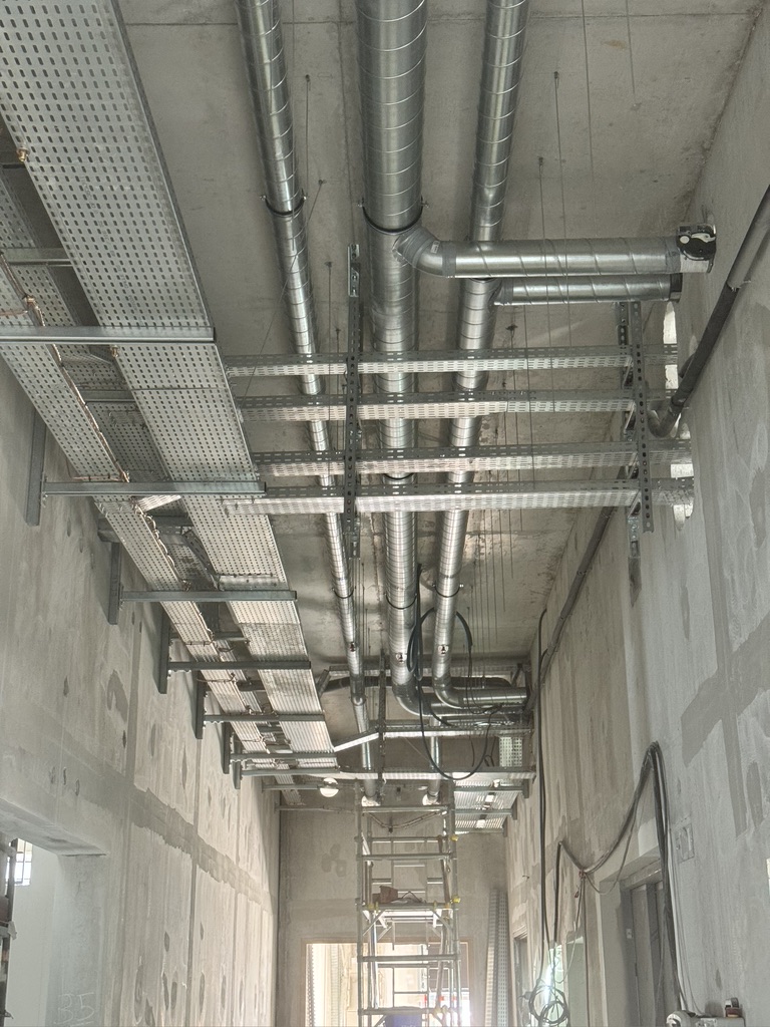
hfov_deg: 30.3
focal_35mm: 48
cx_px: 385
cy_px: 514
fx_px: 1424
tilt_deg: +19.6
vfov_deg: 39.7
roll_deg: +0.3
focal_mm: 6.76
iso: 320
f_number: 1.78
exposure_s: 1/33
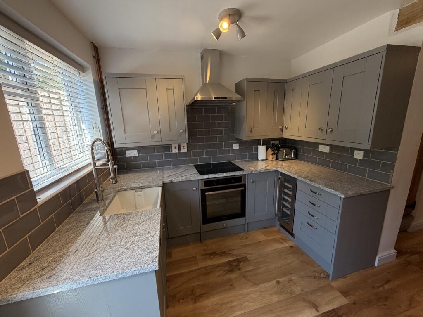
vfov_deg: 85.7
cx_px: 212
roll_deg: +2.4
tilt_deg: -12.1
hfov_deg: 102.1
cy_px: 158
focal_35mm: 14
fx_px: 171
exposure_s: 1/100
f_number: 2.2
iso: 64
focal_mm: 2.22
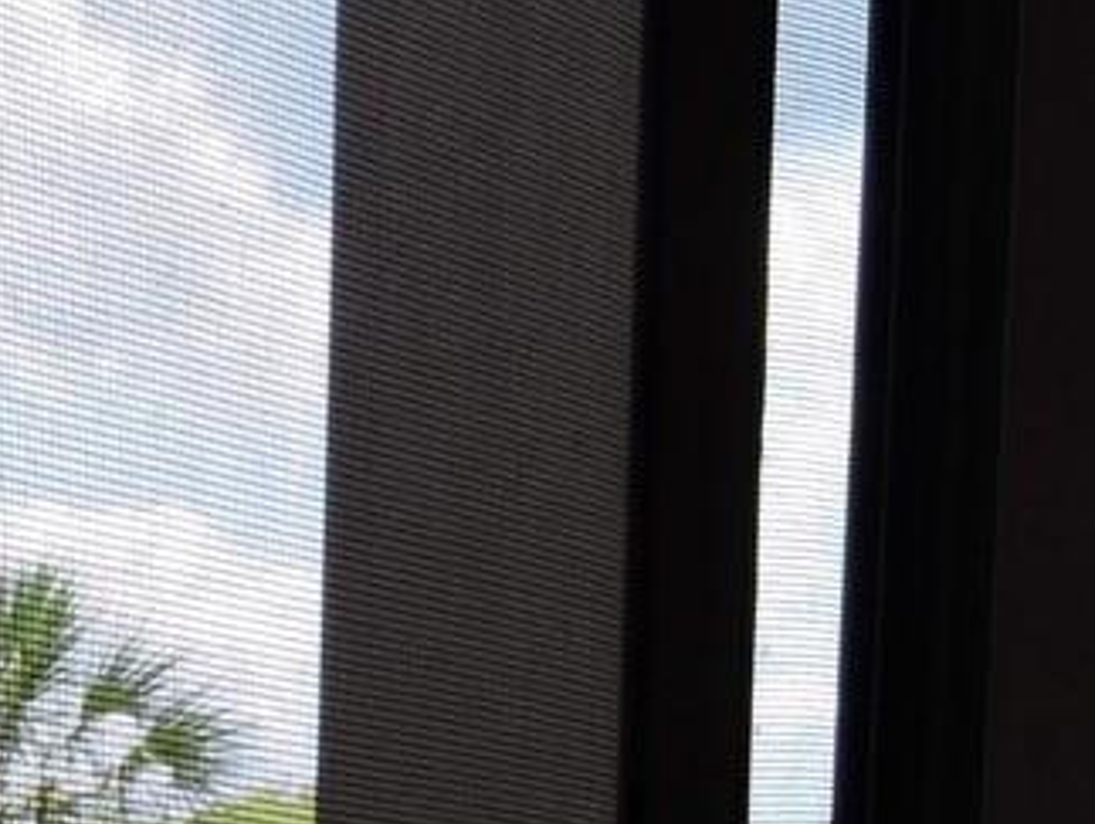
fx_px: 3008
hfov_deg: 17.8
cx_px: -685
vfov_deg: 14.5
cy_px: 1268
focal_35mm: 95
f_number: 3.3
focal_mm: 4.3
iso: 100
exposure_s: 1/400
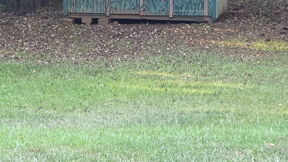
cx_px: 66
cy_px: -108
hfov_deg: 8.9
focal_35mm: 241
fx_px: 1841
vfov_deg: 5.0
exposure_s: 1/120
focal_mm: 7.9
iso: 500
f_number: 2.4
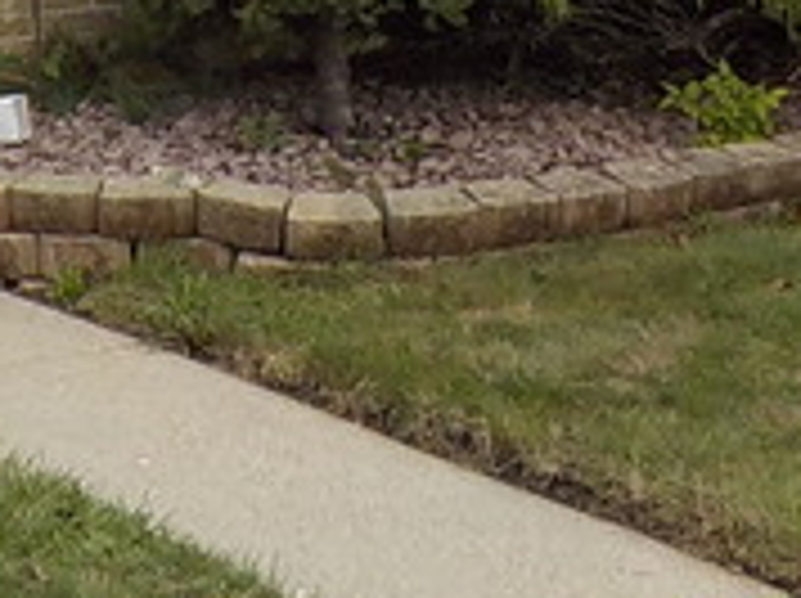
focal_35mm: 108
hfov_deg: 18.0
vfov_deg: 12.6
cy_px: -450
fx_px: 2496
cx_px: 94
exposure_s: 1/500
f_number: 3.3
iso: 125
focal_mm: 4.1
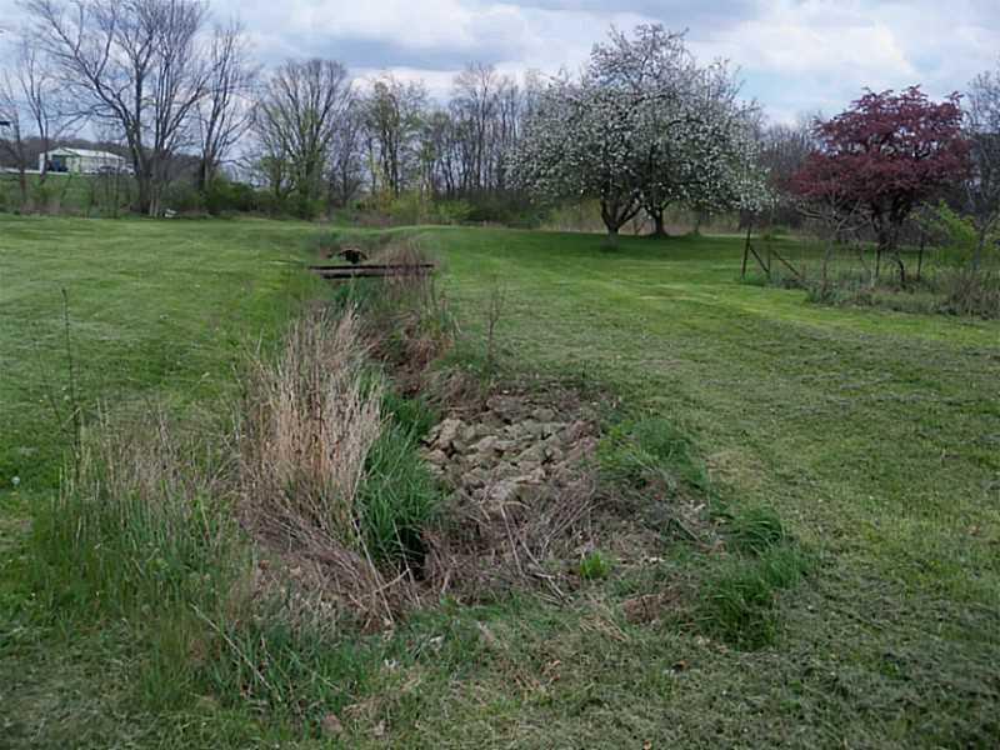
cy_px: 375
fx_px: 1011
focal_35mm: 35
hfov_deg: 52.6
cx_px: 500
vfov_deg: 40.7
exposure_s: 1/640
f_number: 3.5
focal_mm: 6.2
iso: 80
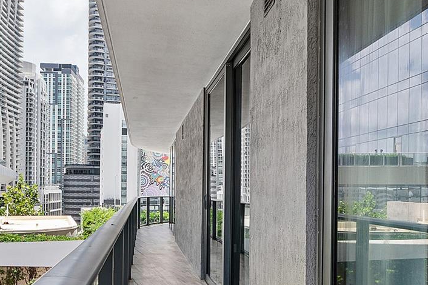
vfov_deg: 38.4
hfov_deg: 55.7
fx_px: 404
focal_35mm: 34
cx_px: 191
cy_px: 189
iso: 400
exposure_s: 1/160
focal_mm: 10
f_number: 9
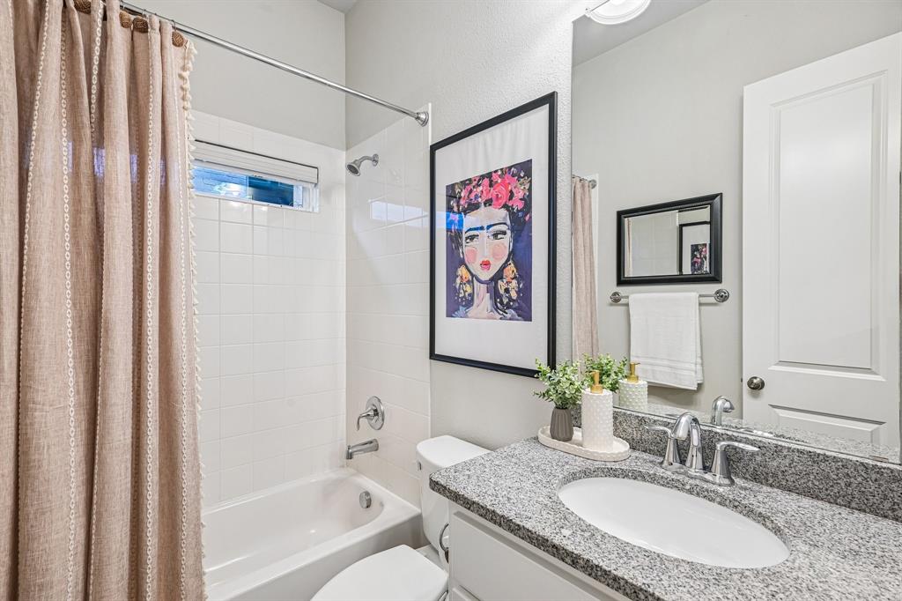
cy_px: 300
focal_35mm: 16
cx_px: 451
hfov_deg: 95.0
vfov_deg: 72.0
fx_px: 413
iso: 400
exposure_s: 1/10
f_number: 8
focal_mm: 16.5
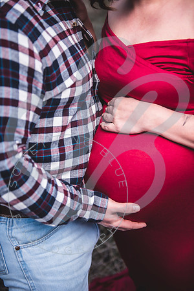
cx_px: 97
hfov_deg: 28.1
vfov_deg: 41.1
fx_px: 388
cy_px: 146
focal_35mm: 48
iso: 100
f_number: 2.8
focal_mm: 48
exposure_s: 1/800
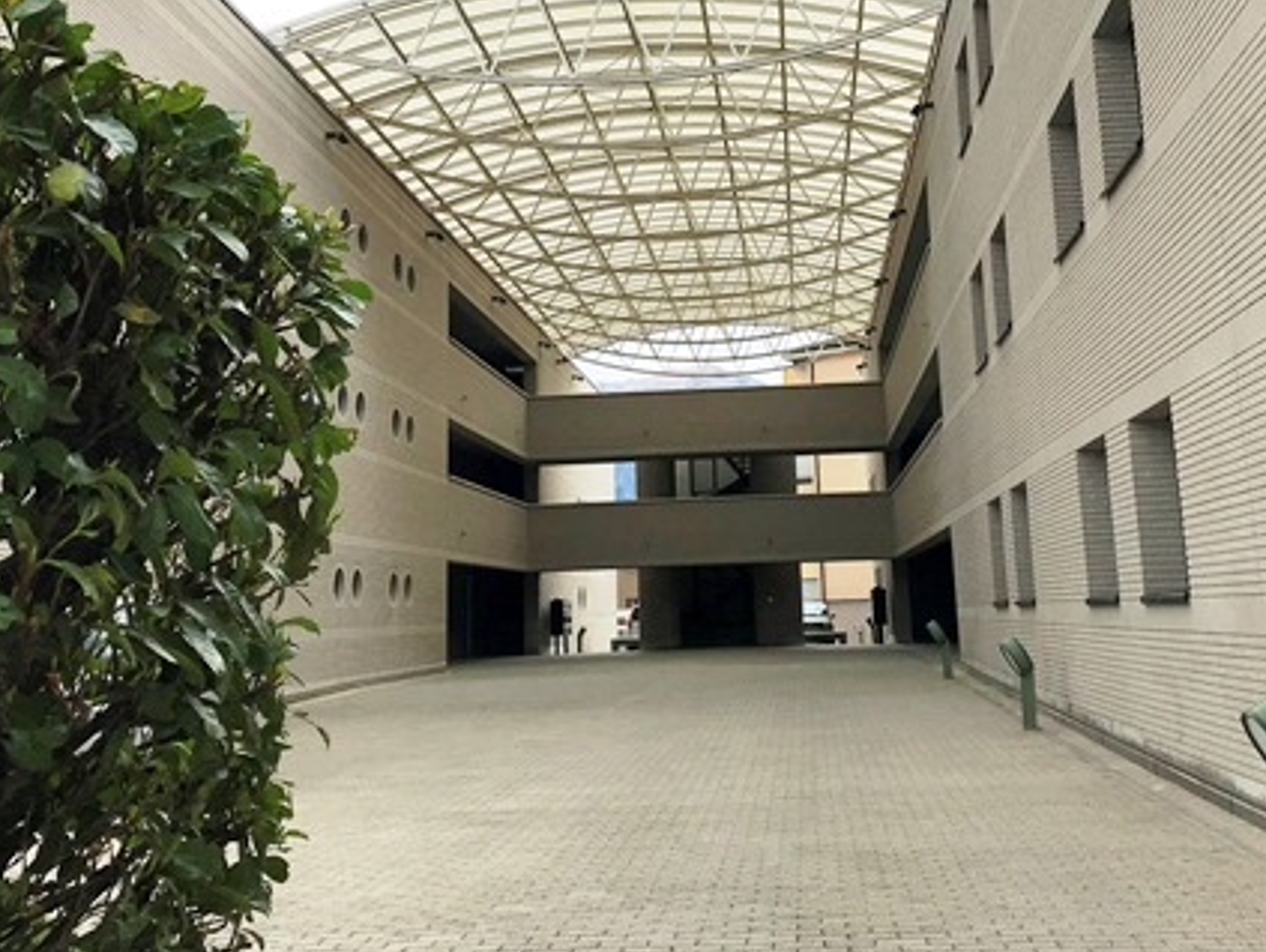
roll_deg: +1.3
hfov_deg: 45.7
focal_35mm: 41
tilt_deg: +13.5
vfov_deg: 34.8
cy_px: 298
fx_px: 1501
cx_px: 700
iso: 20
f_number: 1.8
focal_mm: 3.99
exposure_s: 1/1996
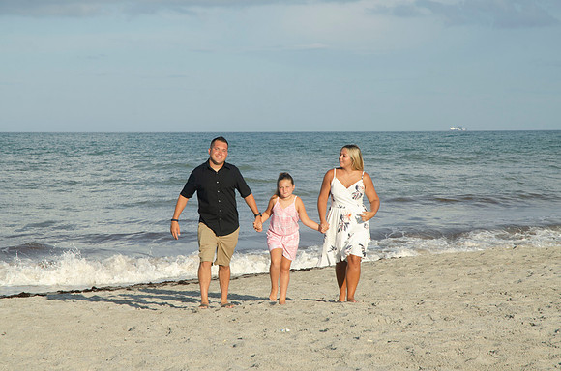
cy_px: 186
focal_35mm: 105
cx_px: 280
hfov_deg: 19.5
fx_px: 1633
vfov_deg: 13.0
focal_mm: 70
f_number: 10
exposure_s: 1/250
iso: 100
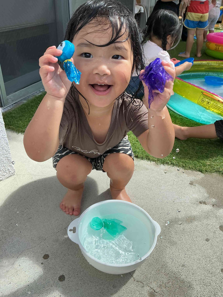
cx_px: 112
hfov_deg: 48.2
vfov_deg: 61.7
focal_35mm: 29
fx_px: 249
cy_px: 148
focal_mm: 3
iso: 25
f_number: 1.8
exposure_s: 1/869
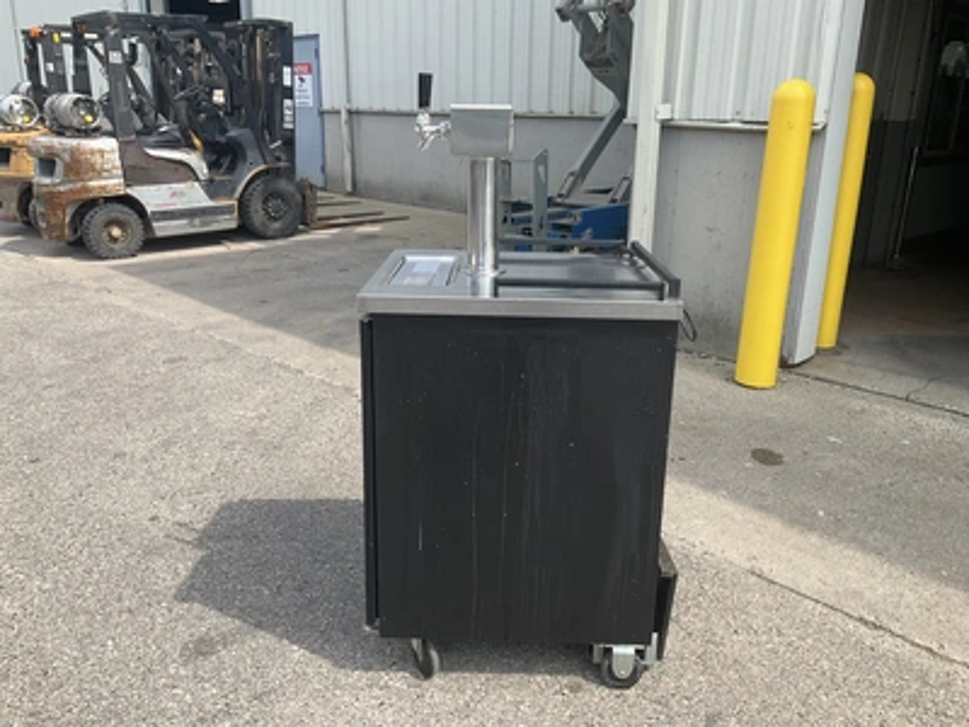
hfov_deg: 61.7
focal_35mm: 29
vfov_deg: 48.2
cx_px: 484
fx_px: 812
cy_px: 364
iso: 25
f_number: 1.8
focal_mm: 3
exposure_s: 1/883
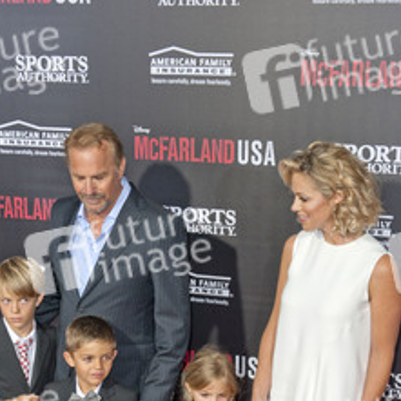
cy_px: 343
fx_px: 1009
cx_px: 171
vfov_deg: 22.1
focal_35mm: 77
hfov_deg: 22.5
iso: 400
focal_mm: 50
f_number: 4.5
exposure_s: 1/400
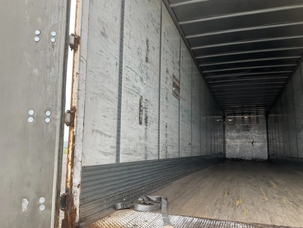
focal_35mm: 29
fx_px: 254
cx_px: 152
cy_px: 114
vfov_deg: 48.2
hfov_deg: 61.7
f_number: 1.8
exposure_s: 1/192
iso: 20
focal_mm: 3
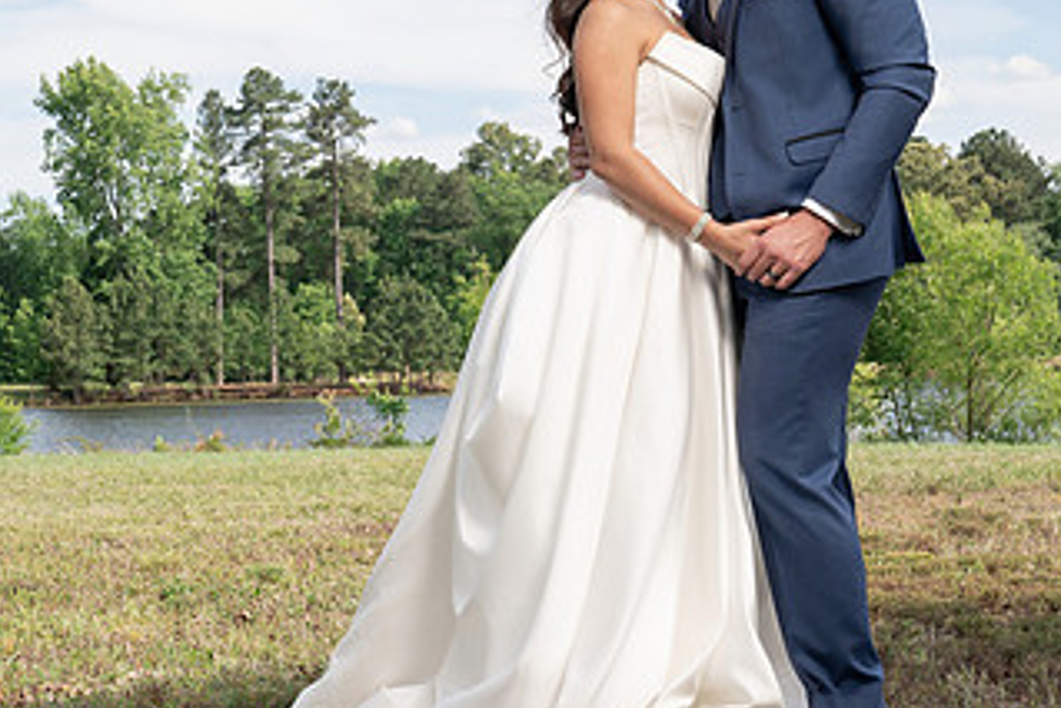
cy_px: 175
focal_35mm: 80
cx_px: 379
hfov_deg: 25.3
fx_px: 2359
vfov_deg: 17.0
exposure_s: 1/200
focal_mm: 44
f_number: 7.1
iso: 100
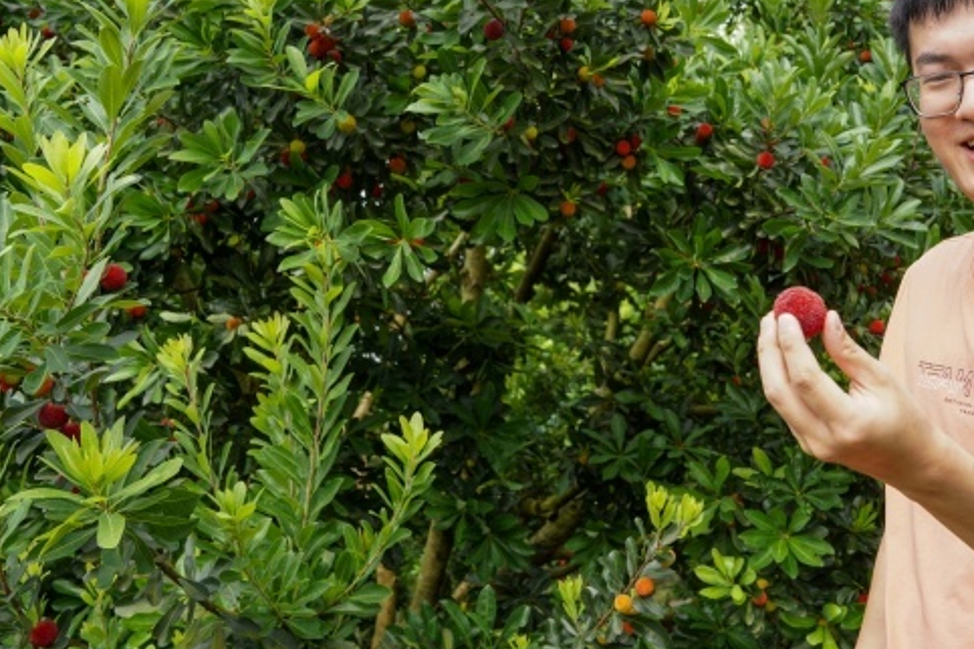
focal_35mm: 41
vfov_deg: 32.5
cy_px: 256
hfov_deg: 47.2
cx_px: 569
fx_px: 1109
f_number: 9
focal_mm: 33
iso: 320
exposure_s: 1/160
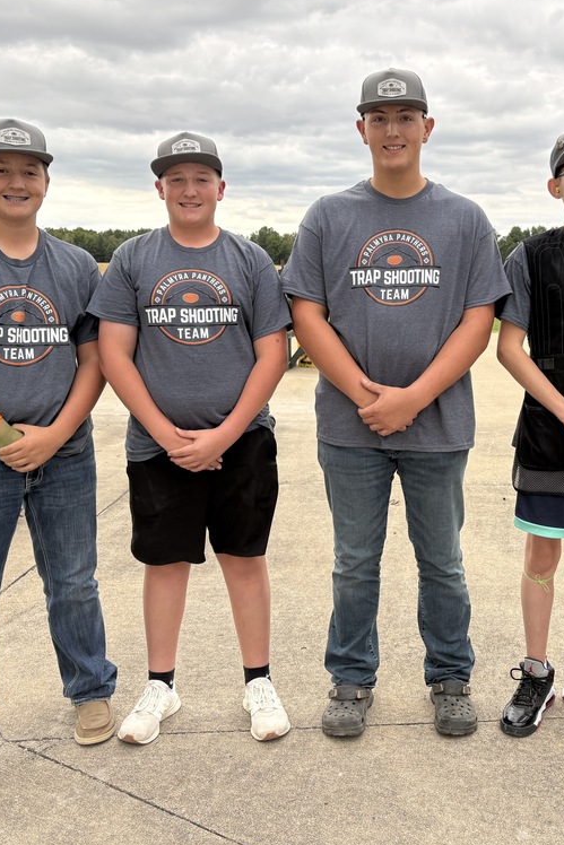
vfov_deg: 51.9
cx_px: 388
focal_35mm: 37
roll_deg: -0.6
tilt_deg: -9.7
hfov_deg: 35.5
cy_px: 417
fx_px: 869
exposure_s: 1/453
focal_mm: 5.96
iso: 50
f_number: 1.6
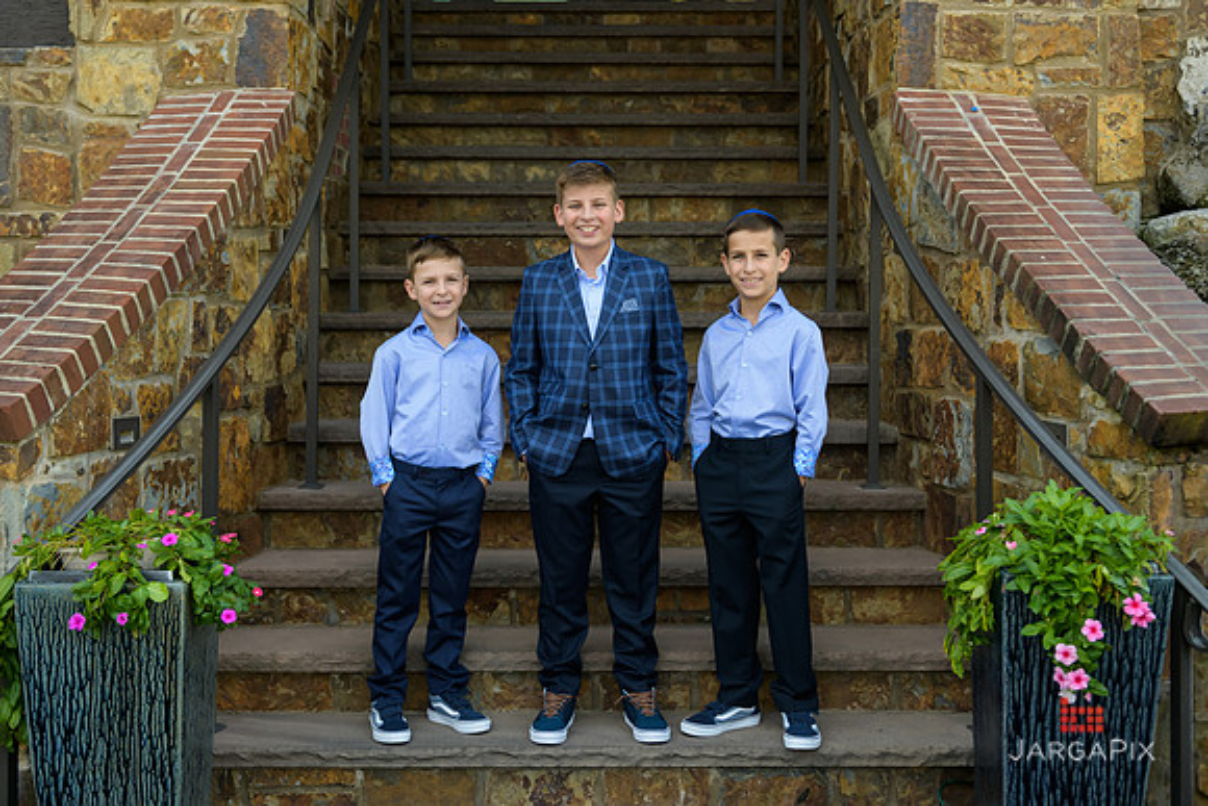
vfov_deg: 29.7
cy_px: 345
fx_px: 1519
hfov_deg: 43.4
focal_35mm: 45
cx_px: 604
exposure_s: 1/800
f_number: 3.2
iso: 200
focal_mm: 38
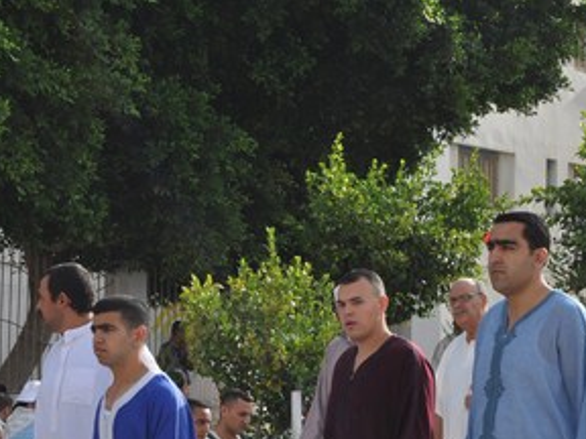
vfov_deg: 10.2
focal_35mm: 144
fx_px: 2439
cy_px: 428
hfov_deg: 13.7
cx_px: 417
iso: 200
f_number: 9
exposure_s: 1/320
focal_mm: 45
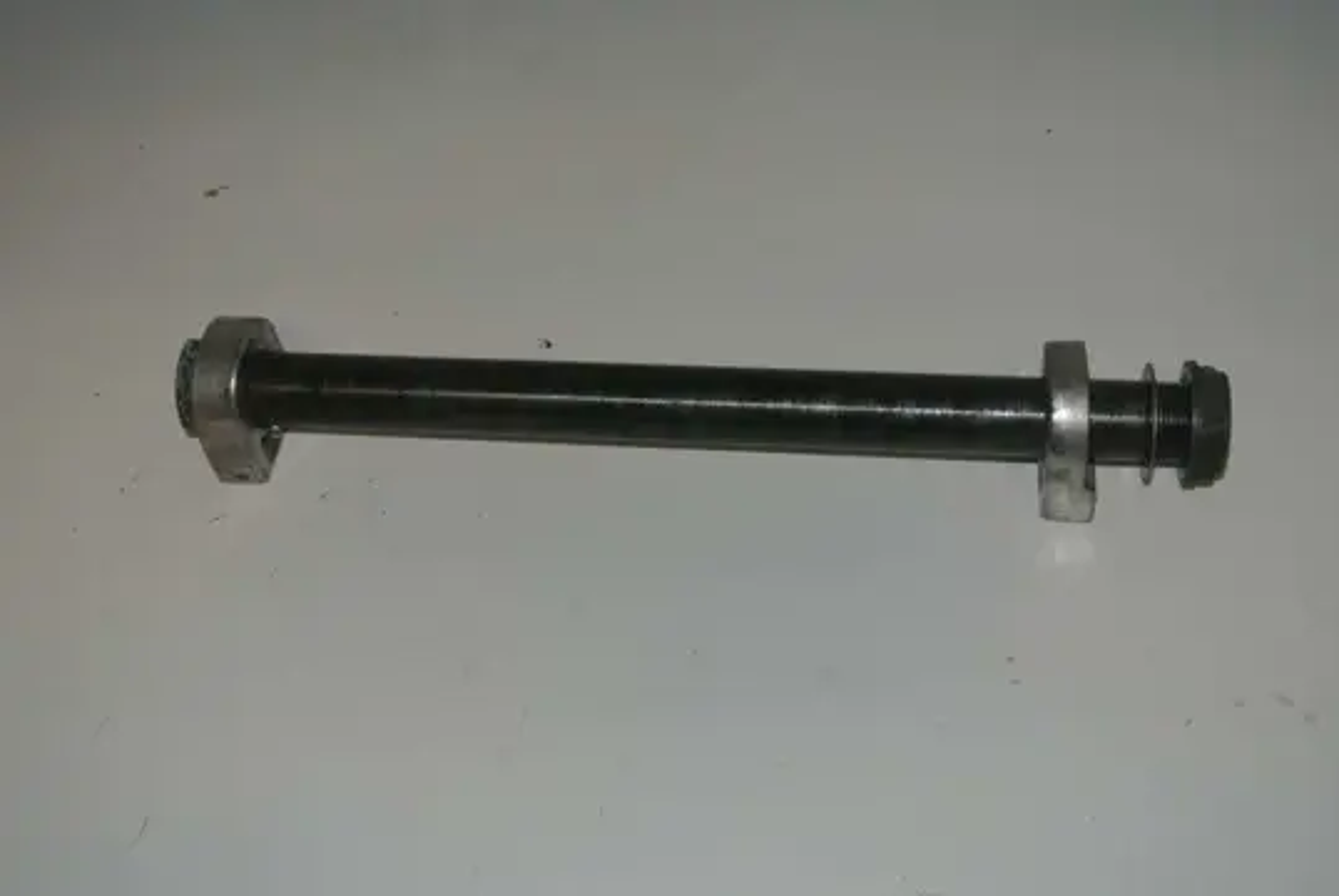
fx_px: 1750
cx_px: 670
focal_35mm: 47
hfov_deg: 41.9
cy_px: 448
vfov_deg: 28.7
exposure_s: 1/60
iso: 200
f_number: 4.5
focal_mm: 17.5
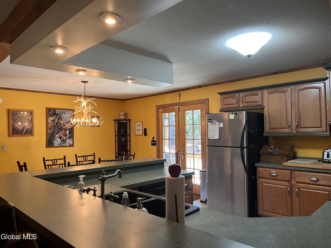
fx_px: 249
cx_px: 166
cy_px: 124
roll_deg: +0.3
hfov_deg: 67.3
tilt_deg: +2.0
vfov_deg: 53.1
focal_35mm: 26
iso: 200
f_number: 1.6
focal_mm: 5.1
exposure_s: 1/60
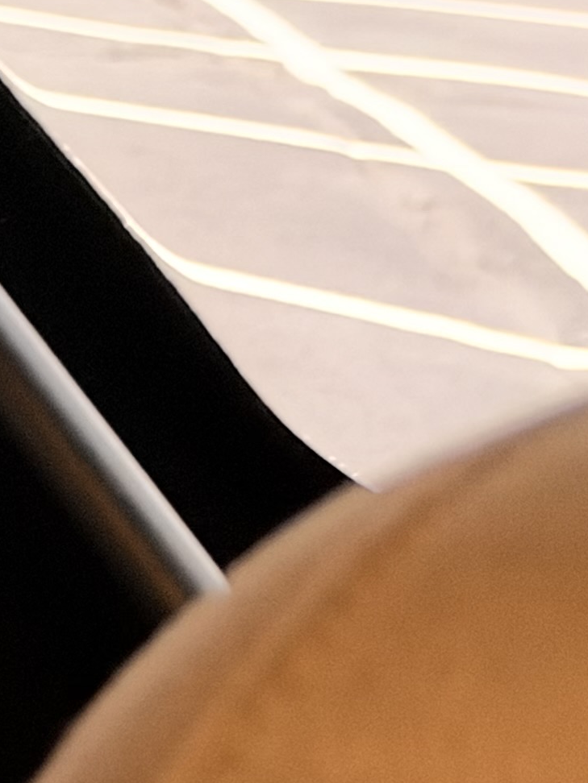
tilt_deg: -26.9
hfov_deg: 7.6
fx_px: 3193
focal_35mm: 141
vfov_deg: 13.2
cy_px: 1162
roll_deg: -2.6
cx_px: -1707
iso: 800
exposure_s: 1/30
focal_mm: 6.93
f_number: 1.48
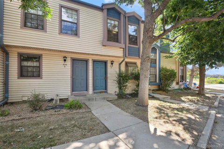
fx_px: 93
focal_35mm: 15
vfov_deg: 77.3
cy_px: 74
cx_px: 112
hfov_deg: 100.4
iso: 400
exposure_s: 1/100
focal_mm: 10
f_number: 11
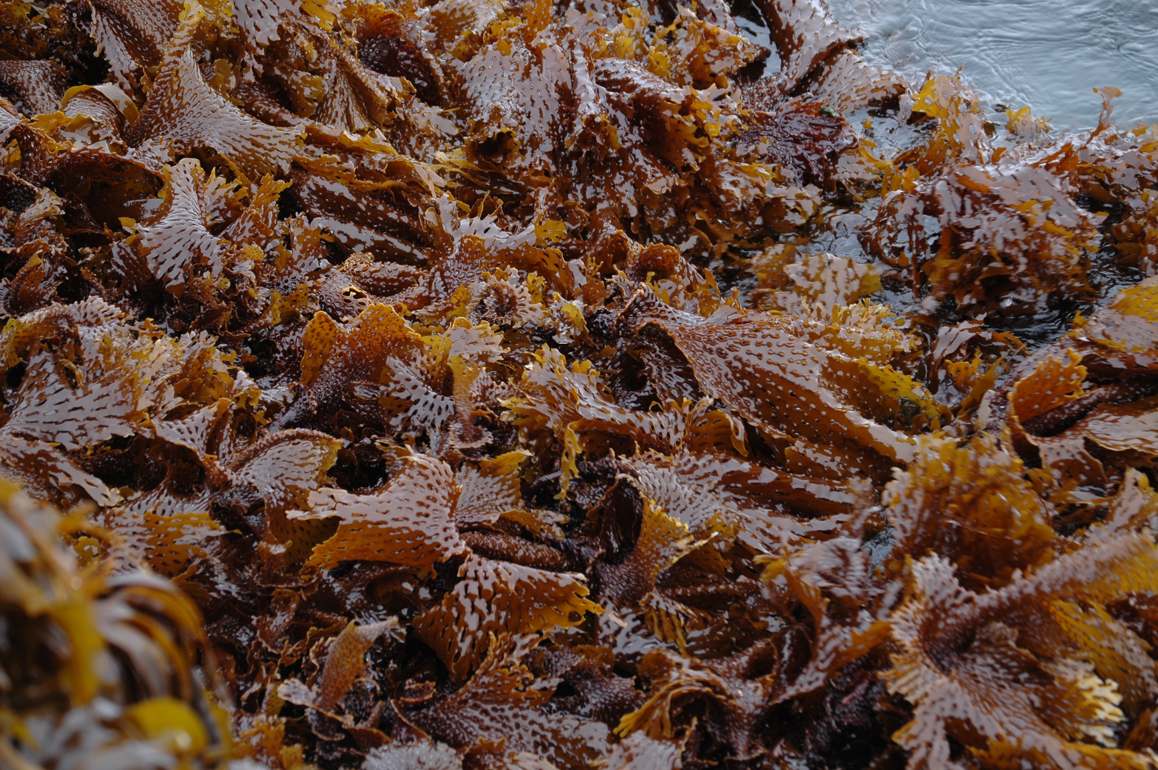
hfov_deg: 16.1
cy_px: 385
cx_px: 579
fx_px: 4098
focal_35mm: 128
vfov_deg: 10.7
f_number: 5
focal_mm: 85
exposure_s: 1/100
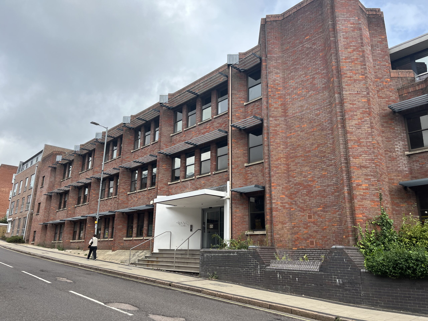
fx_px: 321
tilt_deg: +16.7
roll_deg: +0.1
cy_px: 160
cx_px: 214
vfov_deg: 53.1
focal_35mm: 26
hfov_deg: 67.3
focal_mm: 5.1
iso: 50
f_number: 1.6
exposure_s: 1/1389
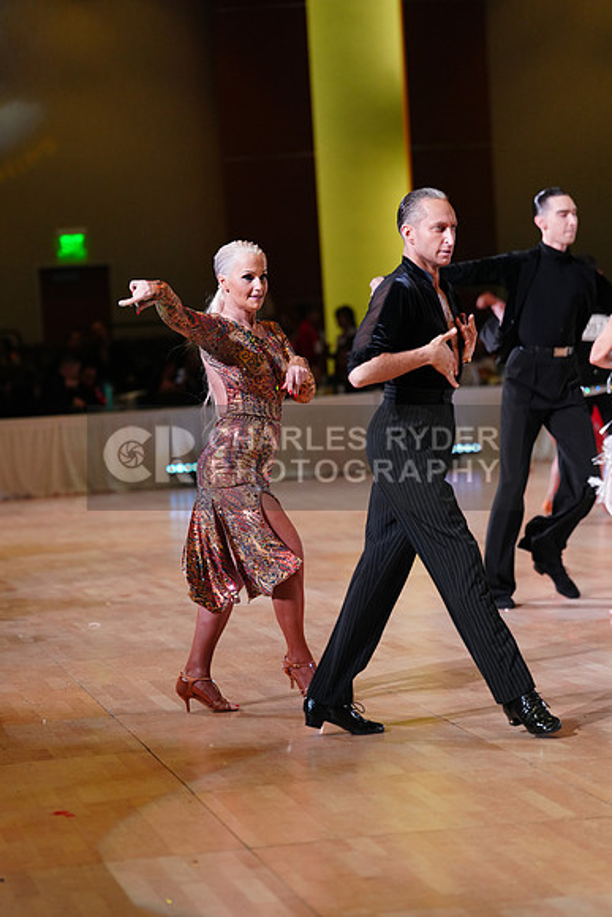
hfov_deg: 11.9
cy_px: 458
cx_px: 306
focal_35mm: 115
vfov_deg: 17.8
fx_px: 2931
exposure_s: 1/400
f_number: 2.8
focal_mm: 115
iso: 2000
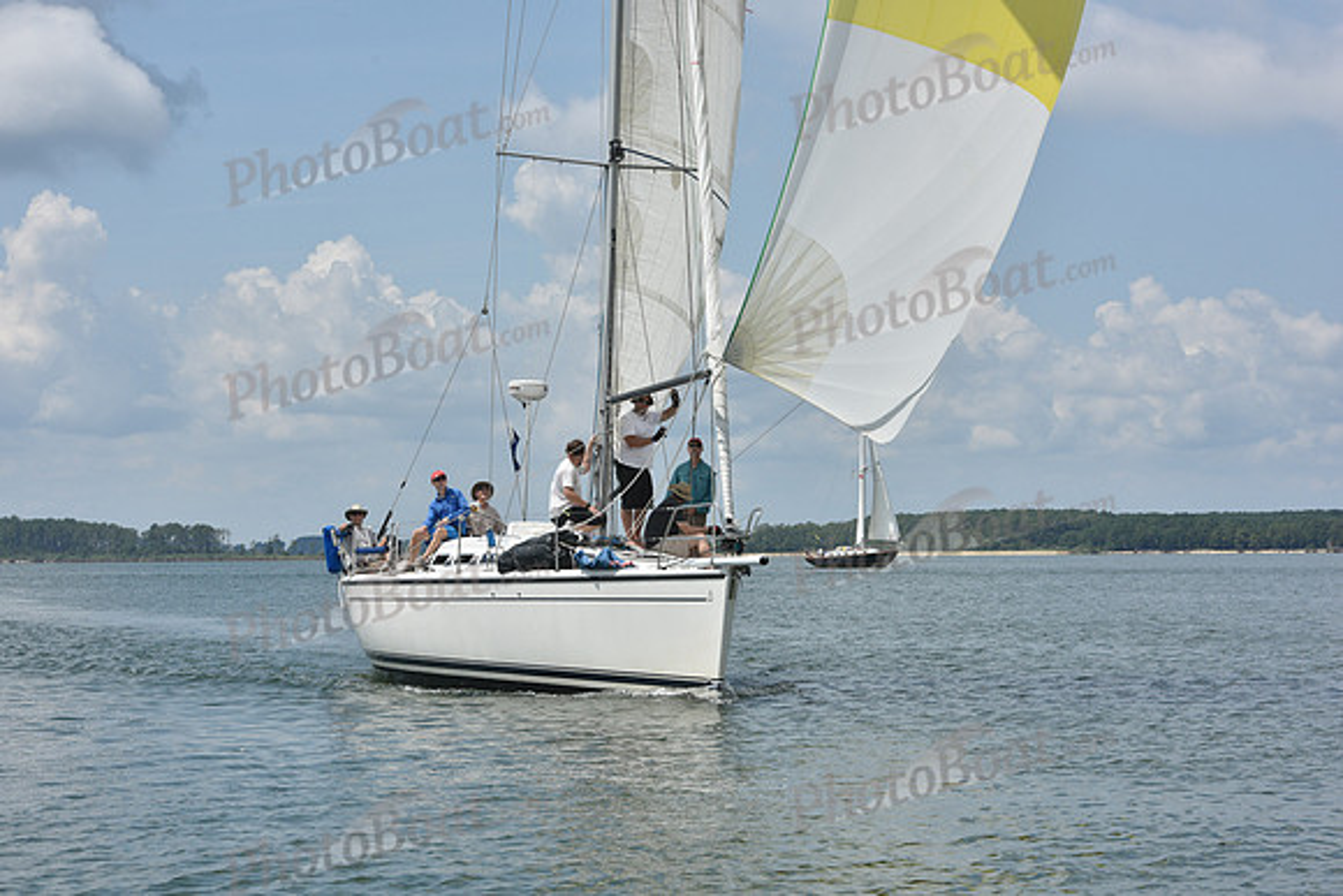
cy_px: 448
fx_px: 3358
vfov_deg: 15.2
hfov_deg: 22.6
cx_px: 672
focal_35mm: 90
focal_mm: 90
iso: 320
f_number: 11
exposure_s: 1/1000
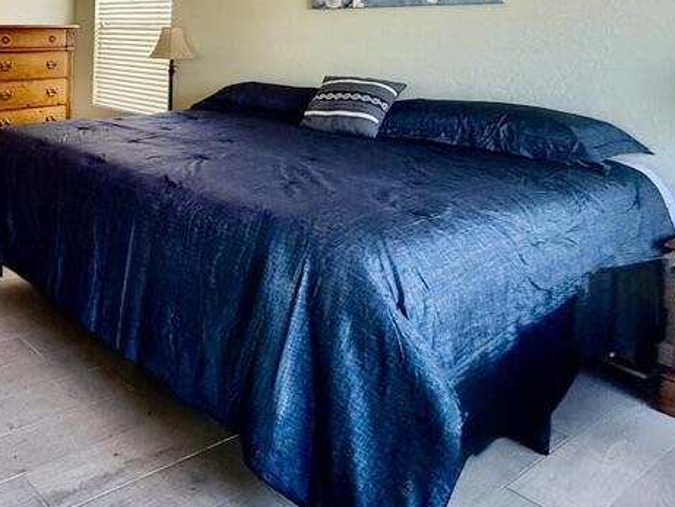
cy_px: 61
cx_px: -29
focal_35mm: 31
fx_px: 605
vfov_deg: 42.2
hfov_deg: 46.6
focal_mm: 2.22
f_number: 2.2
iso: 500
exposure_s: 1/120
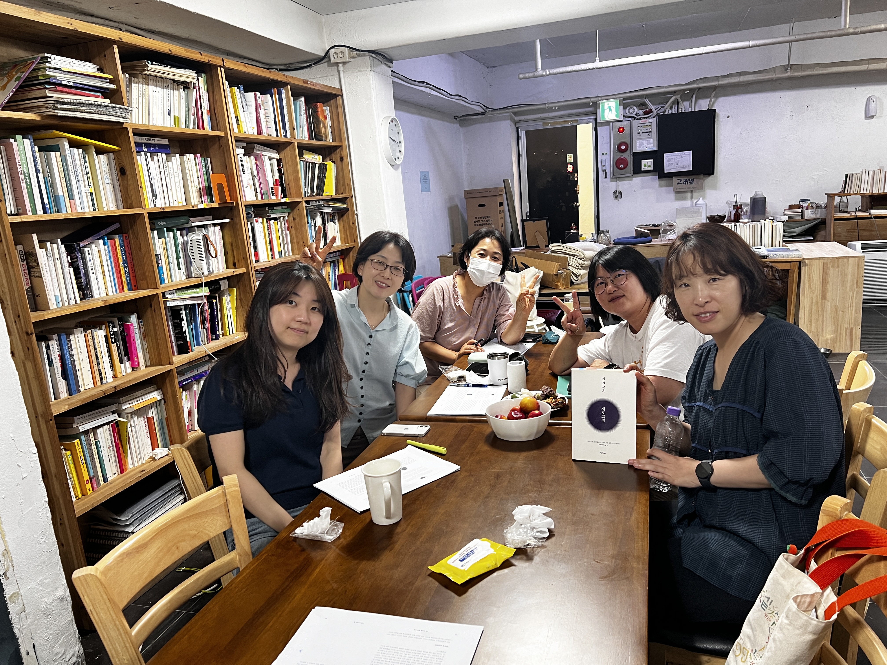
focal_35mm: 26
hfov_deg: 67.3
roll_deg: +5.1
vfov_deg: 53.1
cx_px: 444
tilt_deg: -13.0
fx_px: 666
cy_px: 332
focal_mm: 5.7
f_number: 1.5
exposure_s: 1/60
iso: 125
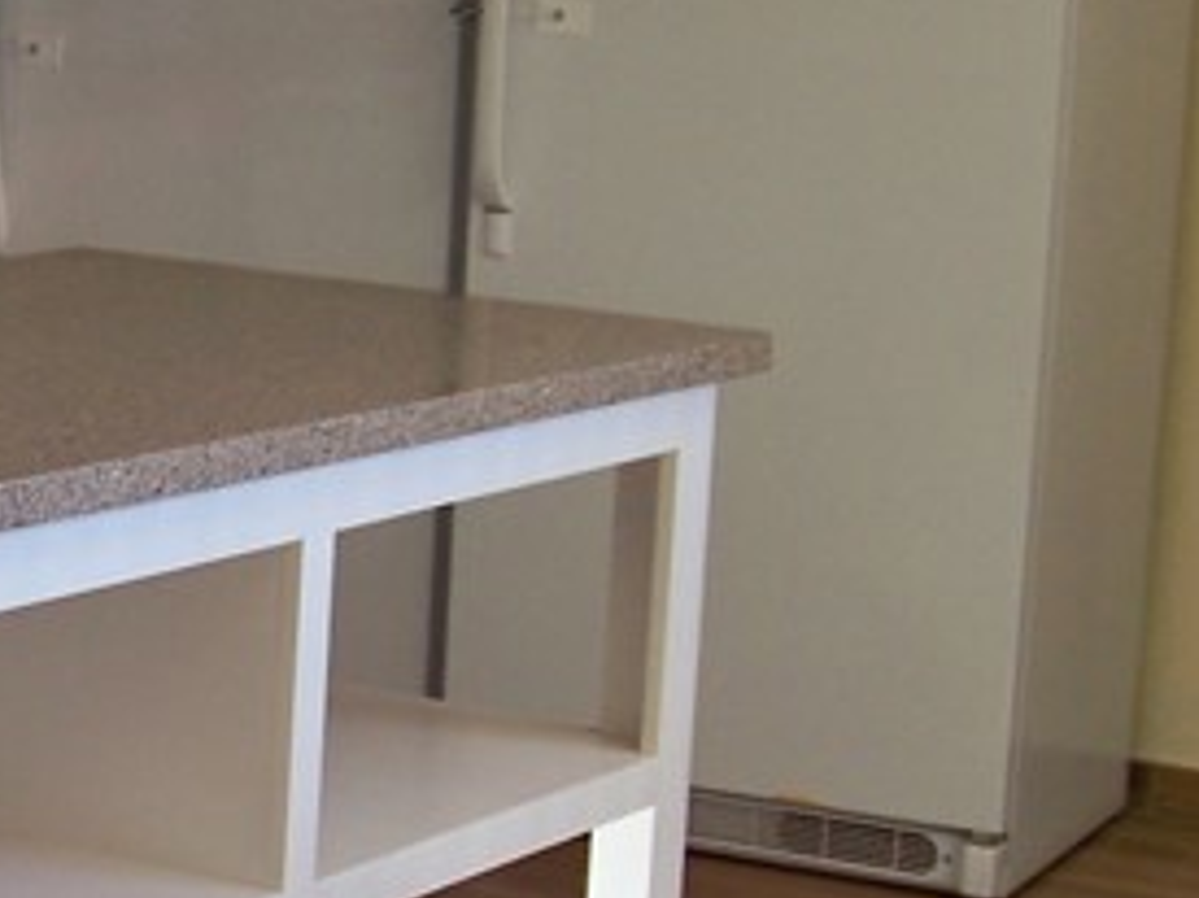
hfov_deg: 15.7
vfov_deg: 12.0
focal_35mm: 123
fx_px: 4259
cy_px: 667
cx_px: -39
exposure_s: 1/60
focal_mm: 5.85
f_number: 2.8
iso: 64
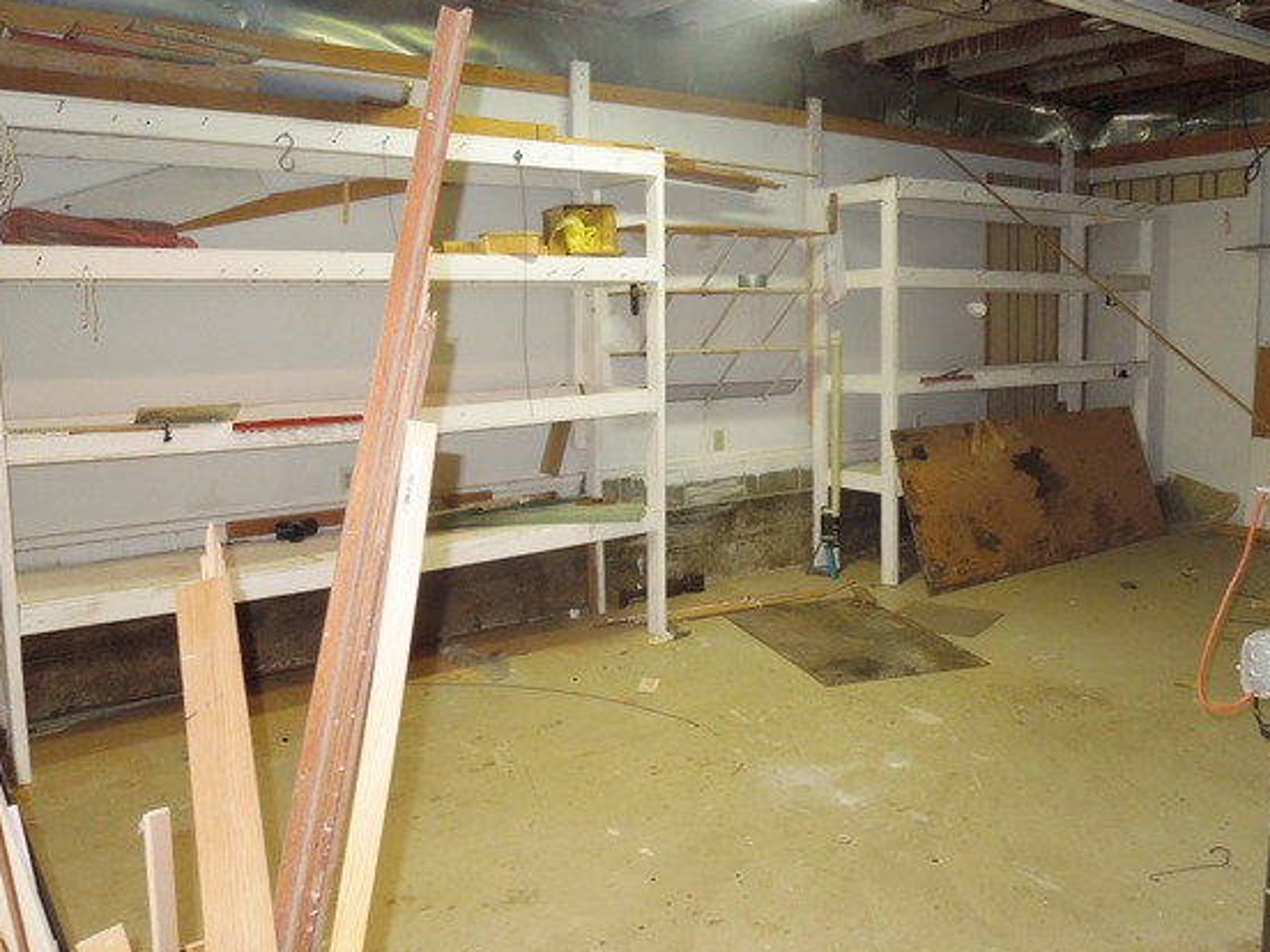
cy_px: 446
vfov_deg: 48.2
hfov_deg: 61.4
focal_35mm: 29
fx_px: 1064
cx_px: 716
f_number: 3.3
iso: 280
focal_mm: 4.5
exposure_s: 1/30
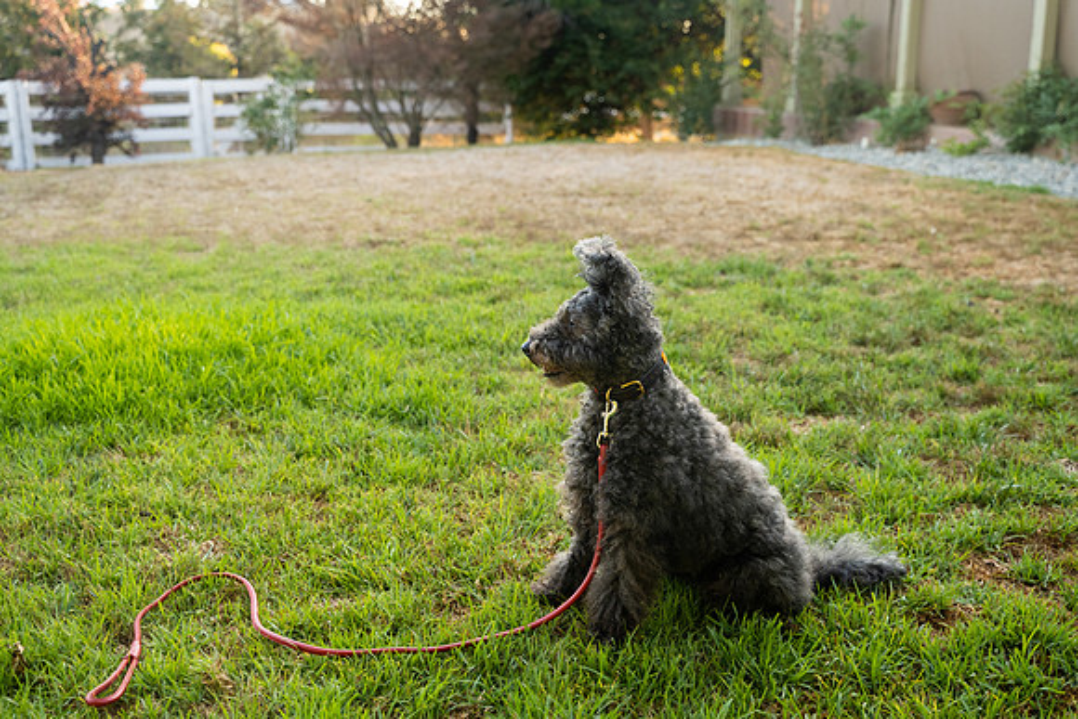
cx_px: 539
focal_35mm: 42
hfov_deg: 46.4
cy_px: 360
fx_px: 1258
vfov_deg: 31.9
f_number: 4
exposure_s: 1/500
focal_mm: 42
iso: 800
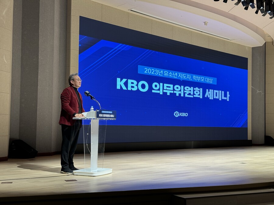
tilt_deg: +2.5
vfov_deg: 30.3
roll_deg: -1.0
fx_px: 380
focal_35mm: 48
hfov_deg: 39.7
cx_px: 137
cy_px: 102
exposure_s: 1/76
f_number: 1.78
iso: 100
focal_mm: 6.86
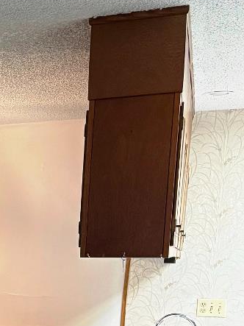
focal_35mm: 88
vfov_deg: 21.2
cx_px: -261
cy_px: 356
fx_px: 827
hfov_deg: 13.9
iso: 250
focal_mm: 5.96
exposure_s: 1/60
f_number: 1.6
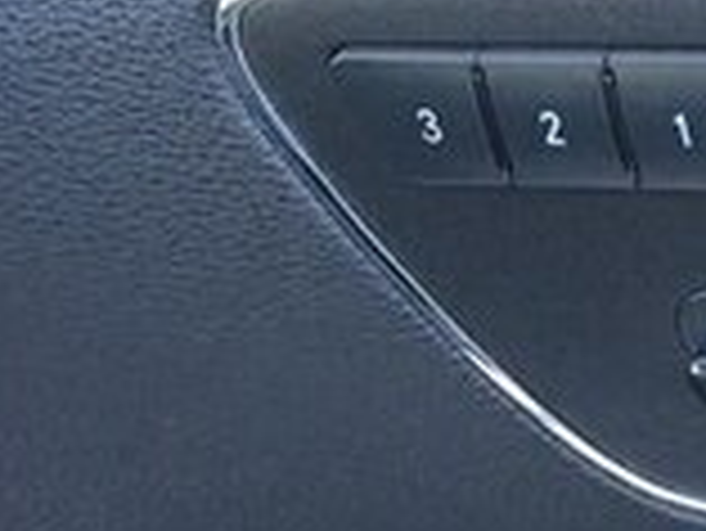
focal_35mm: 122
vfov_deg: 12.1
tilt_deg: -39.6
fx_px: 2490
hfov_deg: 14.2
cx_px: 1295
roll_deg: -5.3
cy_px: 376
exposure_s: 1/33
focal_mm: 4.15
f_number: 2.2
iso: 50
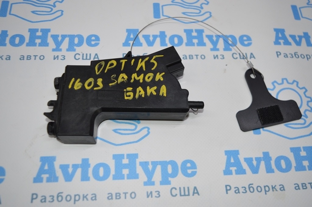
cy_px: 104
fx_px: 312
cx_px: 156
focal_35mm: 36
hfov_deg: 53.2
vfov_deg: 36.8
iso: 400
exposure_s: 1/200
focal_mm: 24
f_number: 4
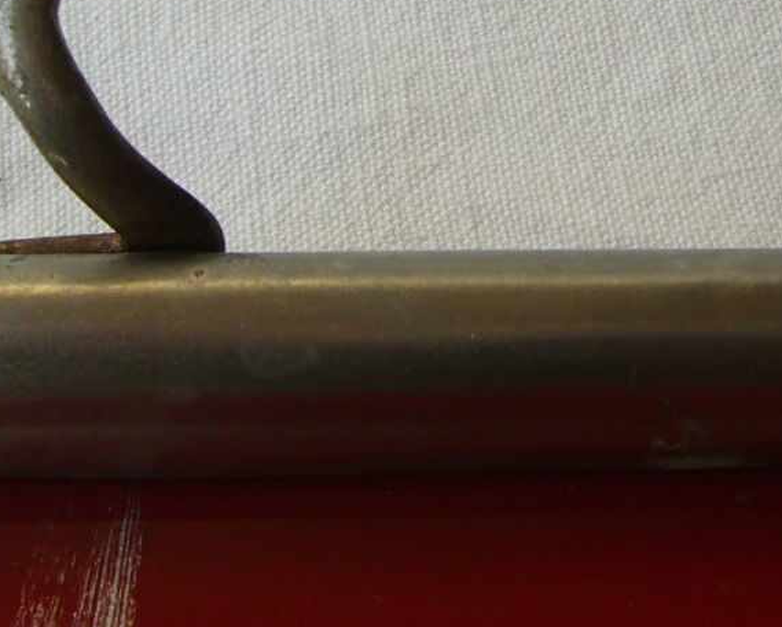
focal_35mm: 96
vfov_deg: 15.8
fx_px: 2223
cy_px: 34
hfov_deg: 19.8
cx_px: 603
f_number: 2.8
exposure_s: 1/160
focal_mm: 5.8
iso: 80
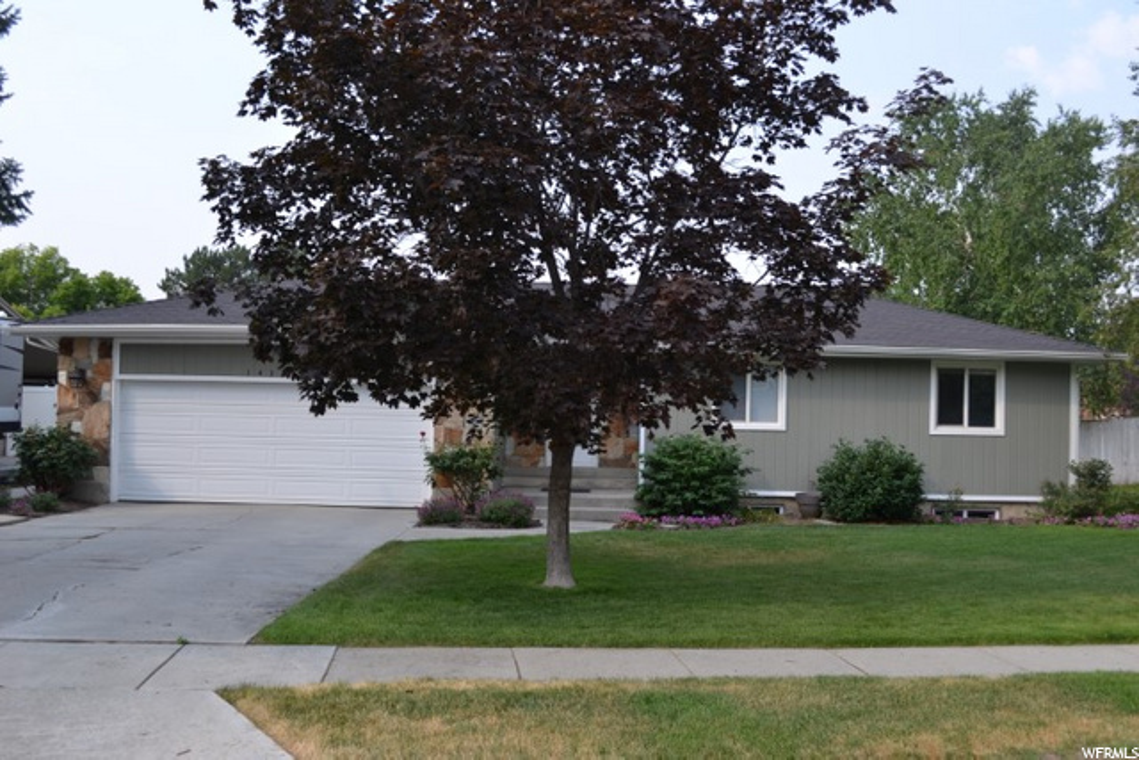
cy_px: 380
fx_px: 1044
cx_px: 570
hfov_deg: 57.2
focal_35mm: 33
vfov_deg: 40.0
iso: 100
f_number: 6.3
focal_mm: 22
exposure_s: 1/160
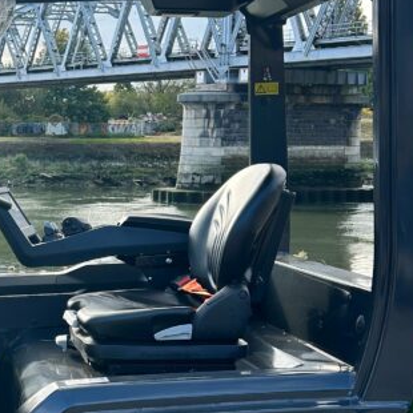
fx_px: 1026
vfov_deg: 22.6
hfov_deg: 22.1
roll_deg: -0.3
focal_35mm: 76
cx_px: 27
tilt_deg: -8.3
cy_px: 285
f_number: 1.5
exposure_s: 1/552
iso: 50
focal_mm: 5.7
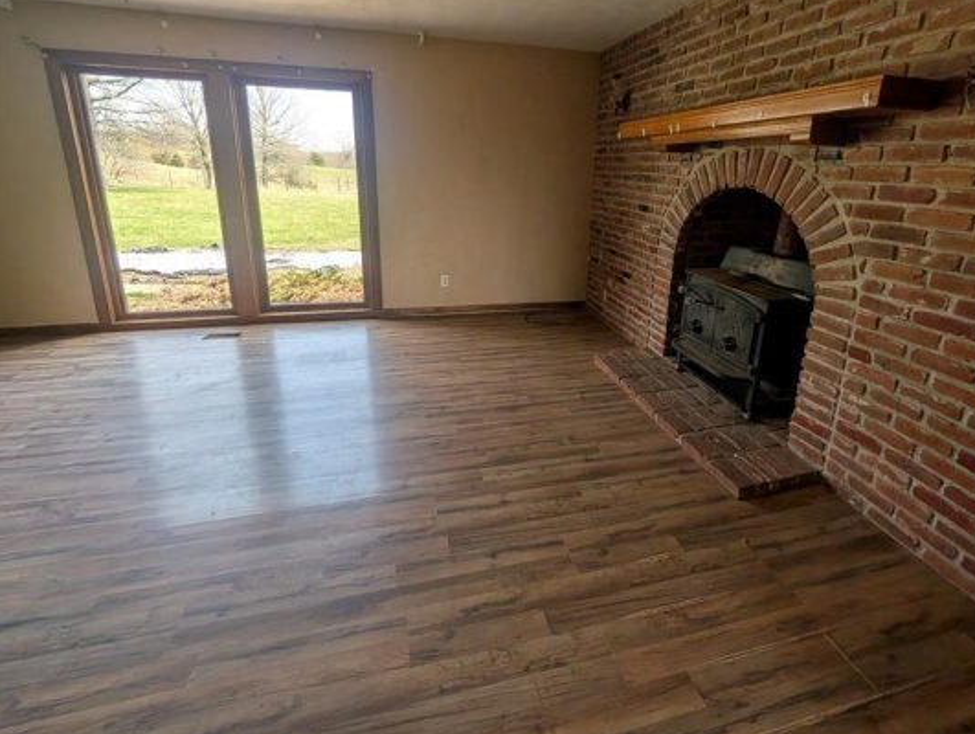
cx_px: 520
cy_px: 288
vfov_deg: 80.8
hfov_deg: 97.9
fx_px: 423
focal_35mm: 15
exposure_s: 1/375
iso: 46
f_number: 1.7
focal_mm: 2.02
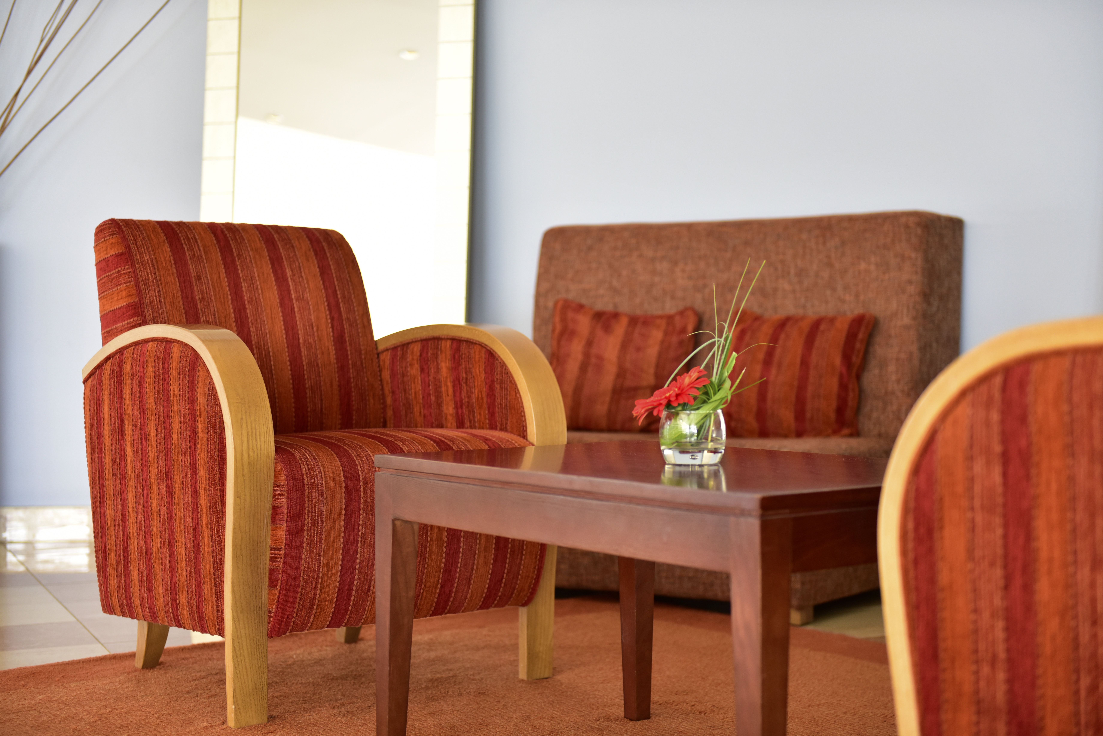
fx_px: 1716
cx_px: 552
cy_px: 368
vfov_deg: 24.2
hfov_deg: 35.6
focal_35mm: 56
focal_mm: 56
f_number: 2.8
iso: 500
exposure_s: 1/60
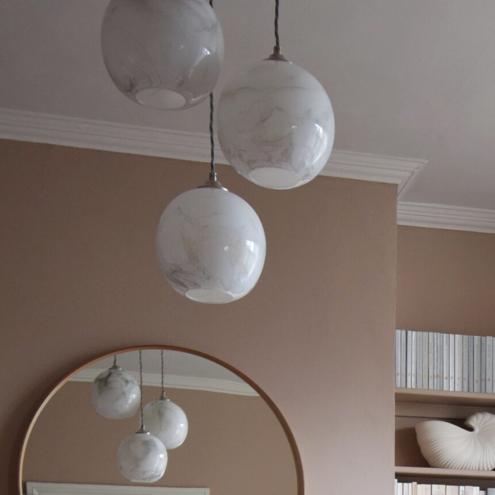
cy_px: 653
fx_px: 1230
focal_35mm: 76
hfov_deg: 22.1
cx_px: 468
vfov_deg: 20.7
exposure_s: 1/60
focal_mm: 20
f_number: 5.6
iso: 560
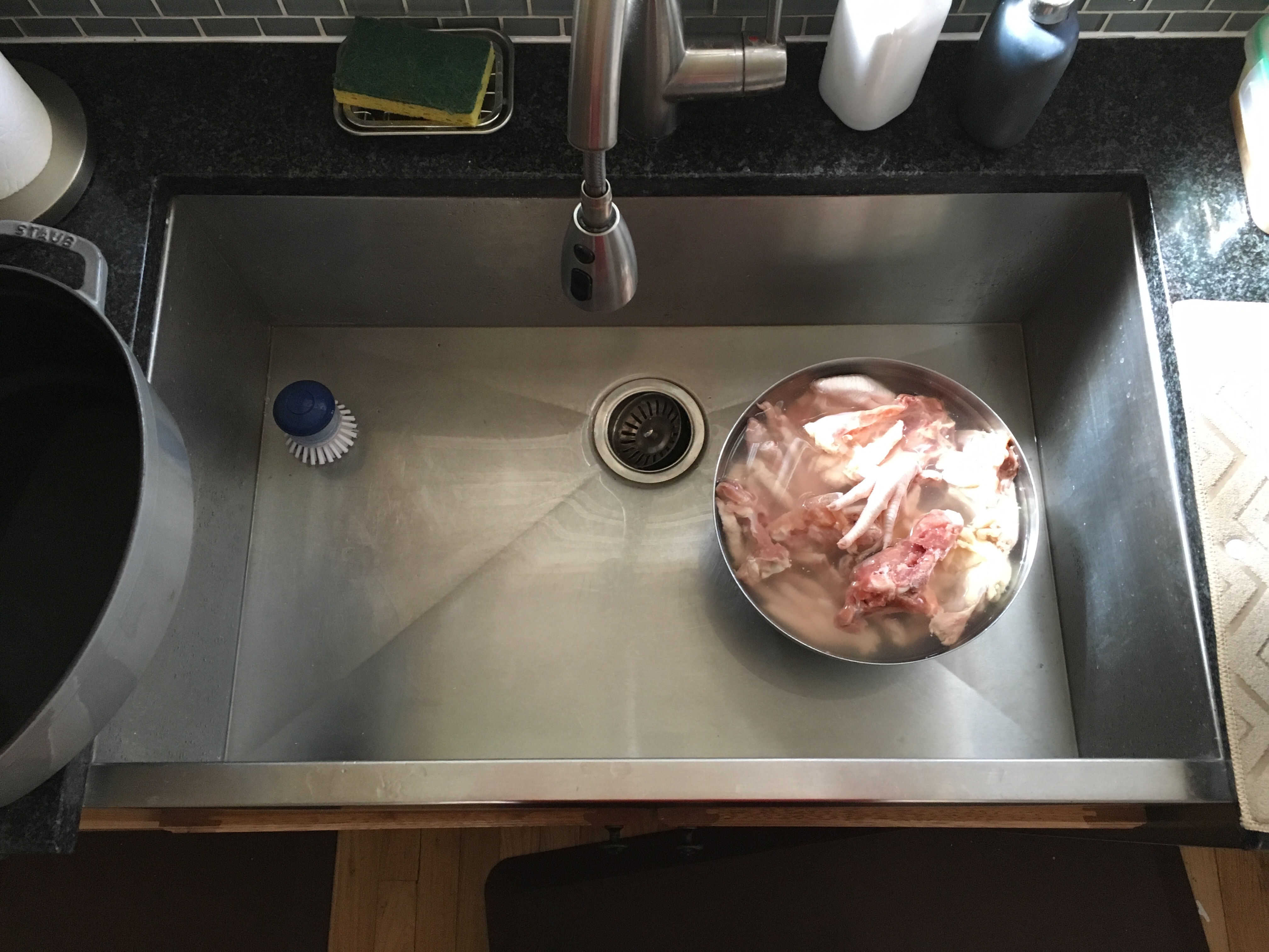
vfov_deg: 48.2
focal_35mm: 29
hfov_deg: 61.7
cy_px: 476
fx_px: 1063
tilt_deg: -71.9
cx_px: 634
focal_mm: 4.15
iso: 200
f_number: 2.2
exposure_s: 1/30
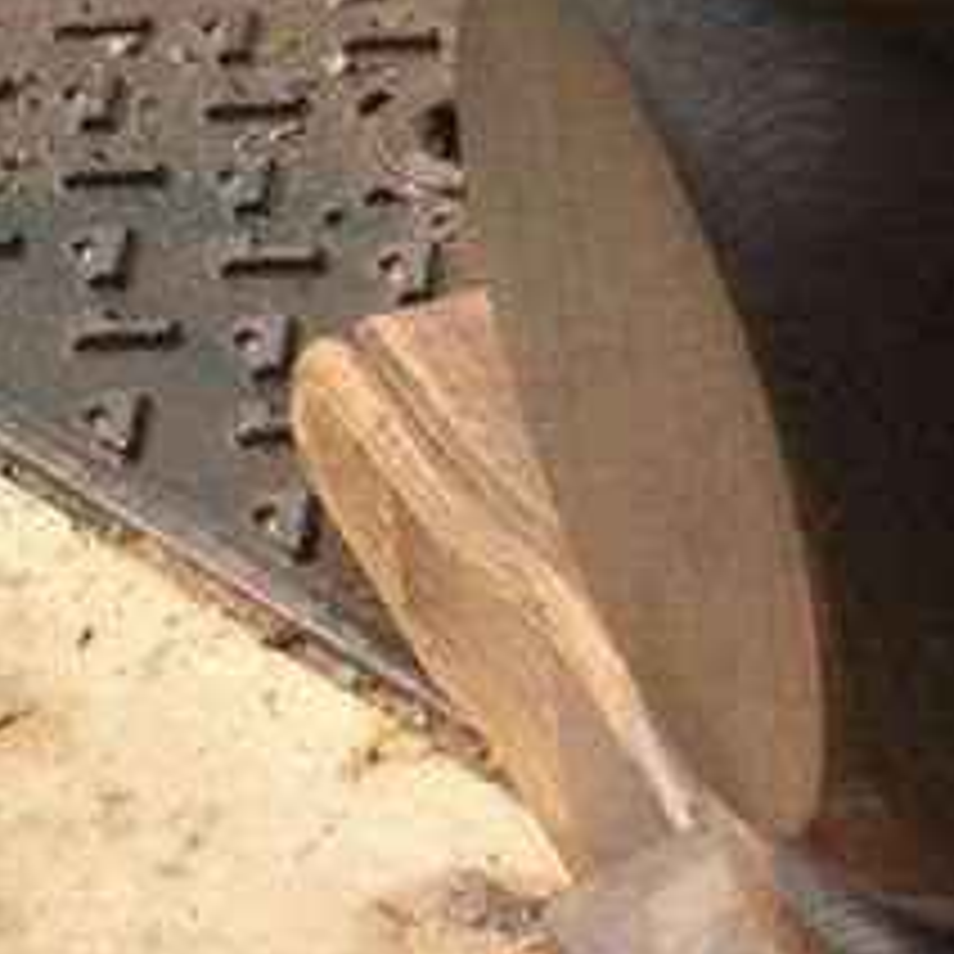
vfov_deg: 10.6
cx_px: 1080
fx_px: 5020
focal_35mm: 161
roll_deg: +2.7
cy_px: 1298
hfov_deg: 10.7
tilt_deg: -41.5
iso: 25
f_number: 2.2
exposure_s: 1/855
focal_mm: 4.15
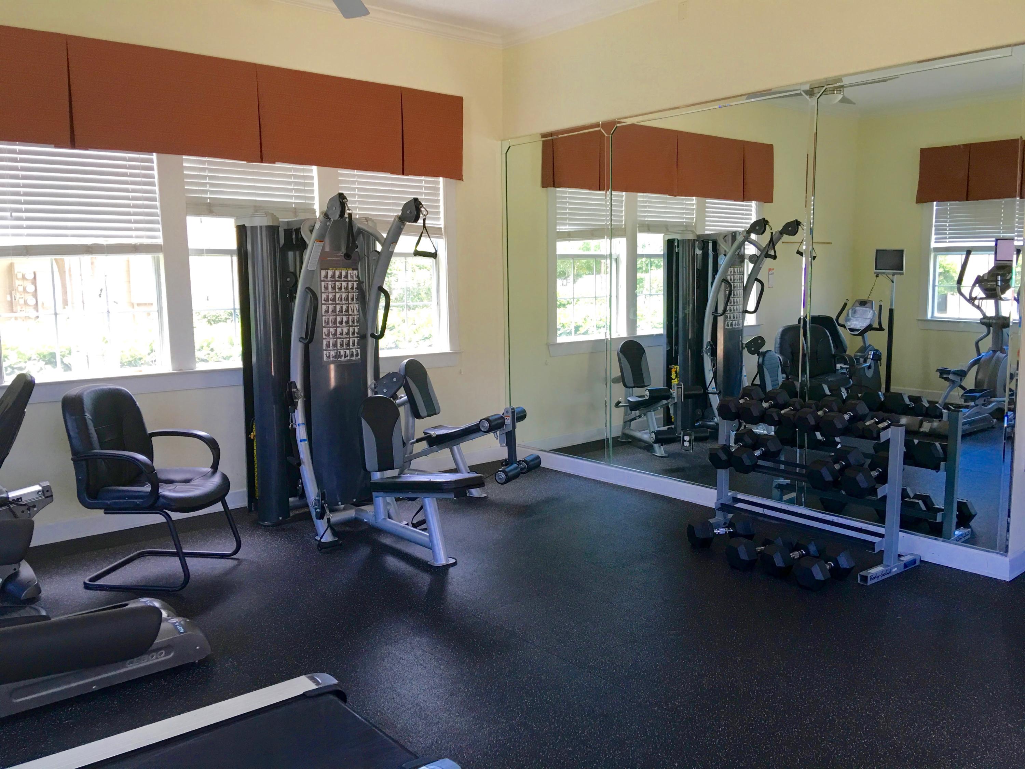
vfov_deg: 48.2
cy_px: 384
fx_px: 859
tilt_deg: -5.2
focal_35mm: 29
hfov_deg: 61.7
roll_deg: +0.7
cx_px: 512
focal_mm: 4.15
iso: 25
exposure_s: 1/30
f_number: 2.2
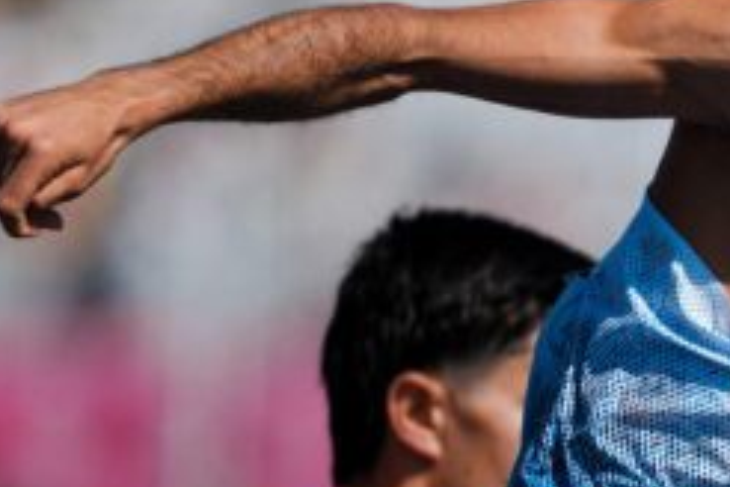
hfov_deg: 1.7
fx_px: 24717
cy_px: 523
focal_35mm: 1219
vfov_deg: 1.1
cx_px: 947
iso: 125
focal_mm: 300
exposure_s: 1/3200
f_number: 2.8
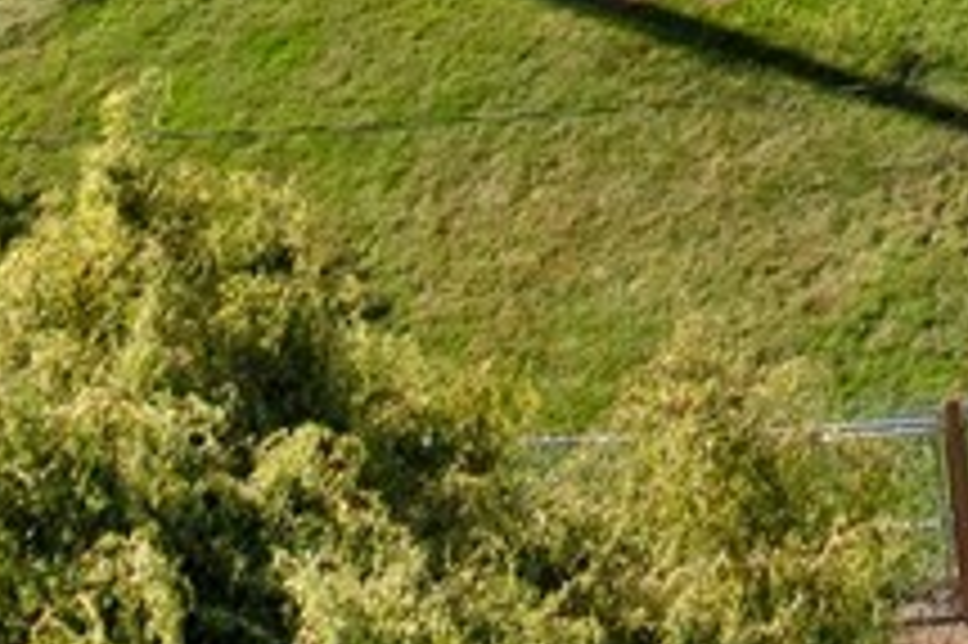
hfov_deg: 10.1
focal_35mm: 186
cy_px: -1792
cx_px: 2019
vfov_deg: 6.3
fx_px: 4997
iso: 150
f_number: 2.8
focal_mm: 12.29
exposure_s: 1/2000
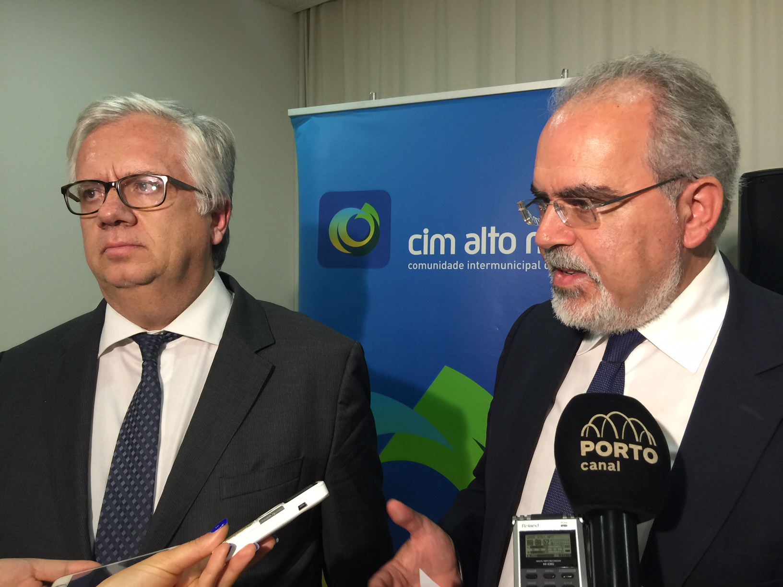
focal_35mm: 29
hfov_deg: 61.7
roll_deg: -1.3
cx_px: 392
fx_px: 656
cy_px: 294
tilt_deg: -1.0
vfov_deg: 48.2
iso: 50
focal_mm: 4.15
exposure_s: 1/17
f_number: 2.2
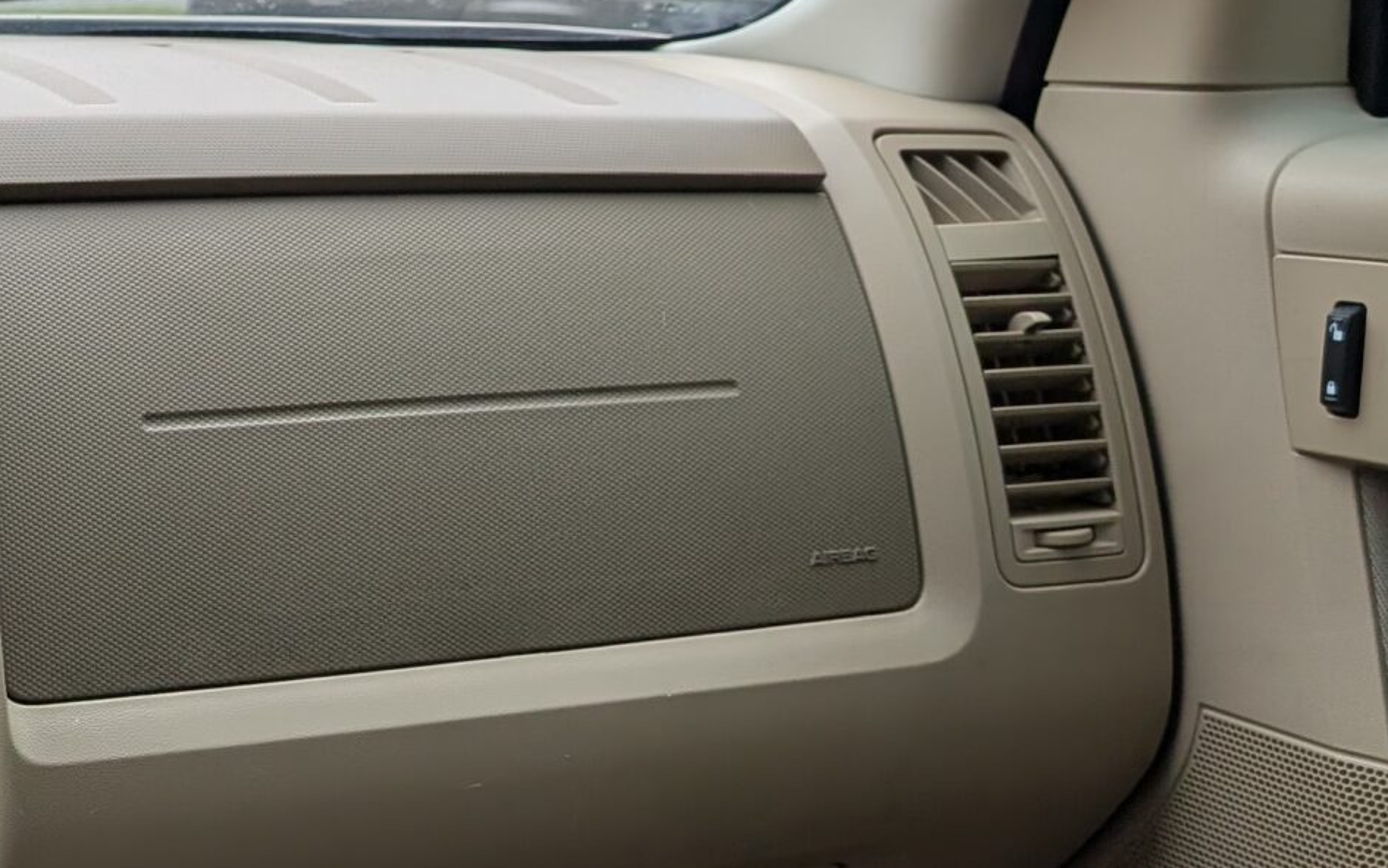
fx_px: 2611
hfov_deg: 25.2
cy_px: 397
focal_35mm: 69
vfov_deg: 18.9
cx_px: -479
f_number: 1.68
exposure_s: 1/239
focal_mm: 6.9
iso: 20
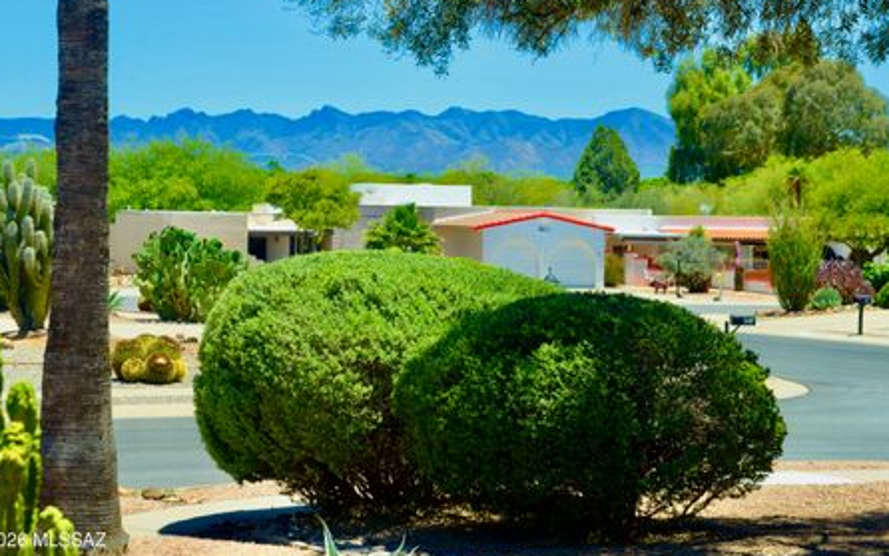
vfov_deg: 16.3
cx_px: 468
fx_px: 1939
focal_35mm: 80
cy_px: 238
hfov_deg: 25.8
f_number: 10
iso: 160
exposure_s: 1/200
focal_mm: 70
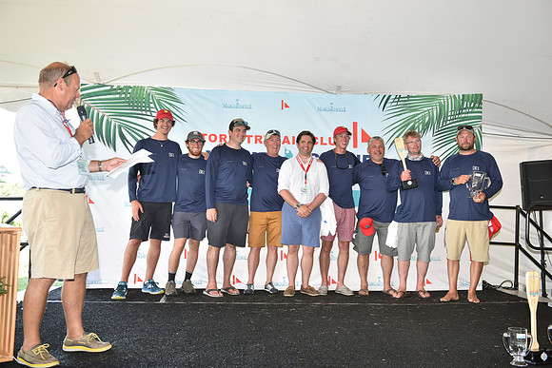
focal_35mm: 38
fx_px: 583
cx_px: 276
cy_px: 184
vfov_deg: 35.1
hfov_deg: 50.7
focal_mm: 38
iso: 800
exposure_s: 1/160
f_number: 5
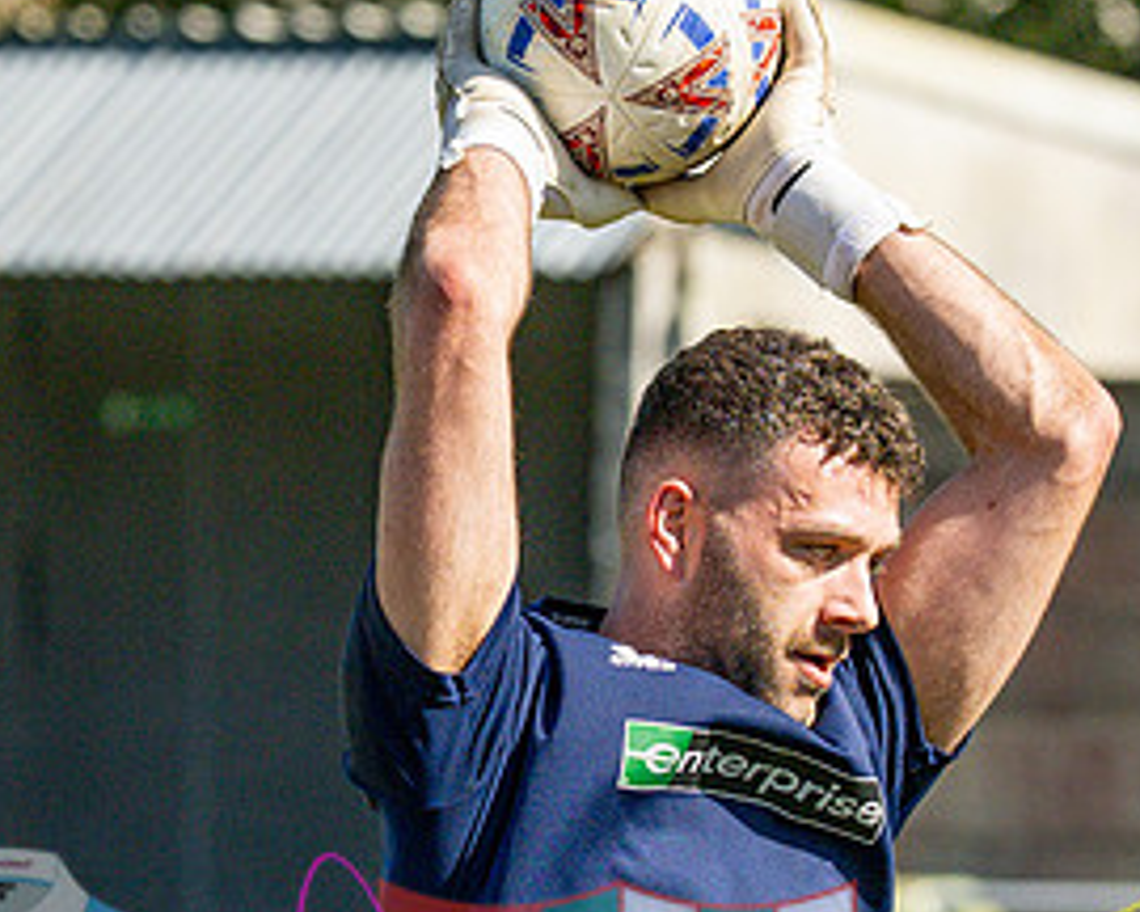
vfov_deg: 2.3
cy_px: 693
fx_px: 22538
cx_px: 418
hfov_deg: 2.9
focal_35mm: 668
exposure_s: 1/4000
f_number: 4
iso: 400
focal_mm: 135
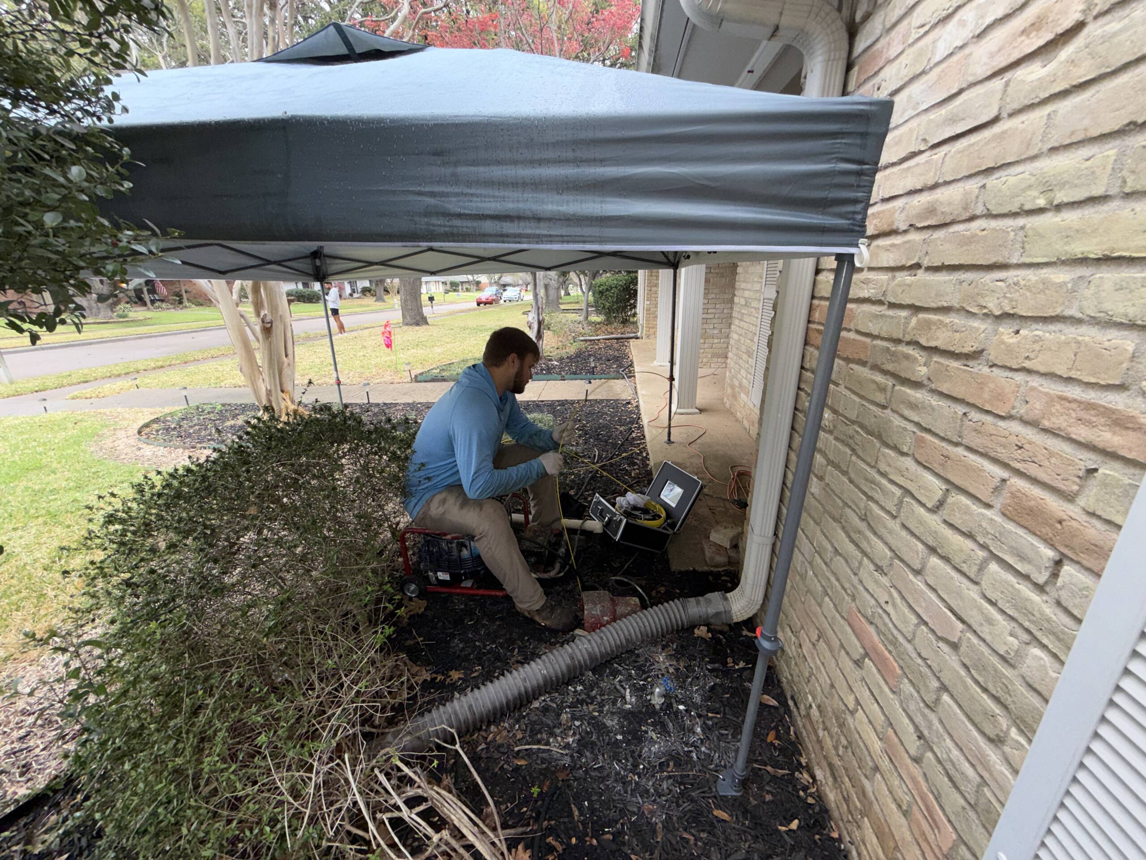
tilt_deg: -18.7
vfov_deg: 85.7
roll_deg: +2.2
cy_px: 430
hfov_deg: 102.1
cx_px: 573
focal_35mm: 14
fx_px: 463
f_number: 2.2
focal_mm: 2.22
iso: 40
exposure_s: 1/121
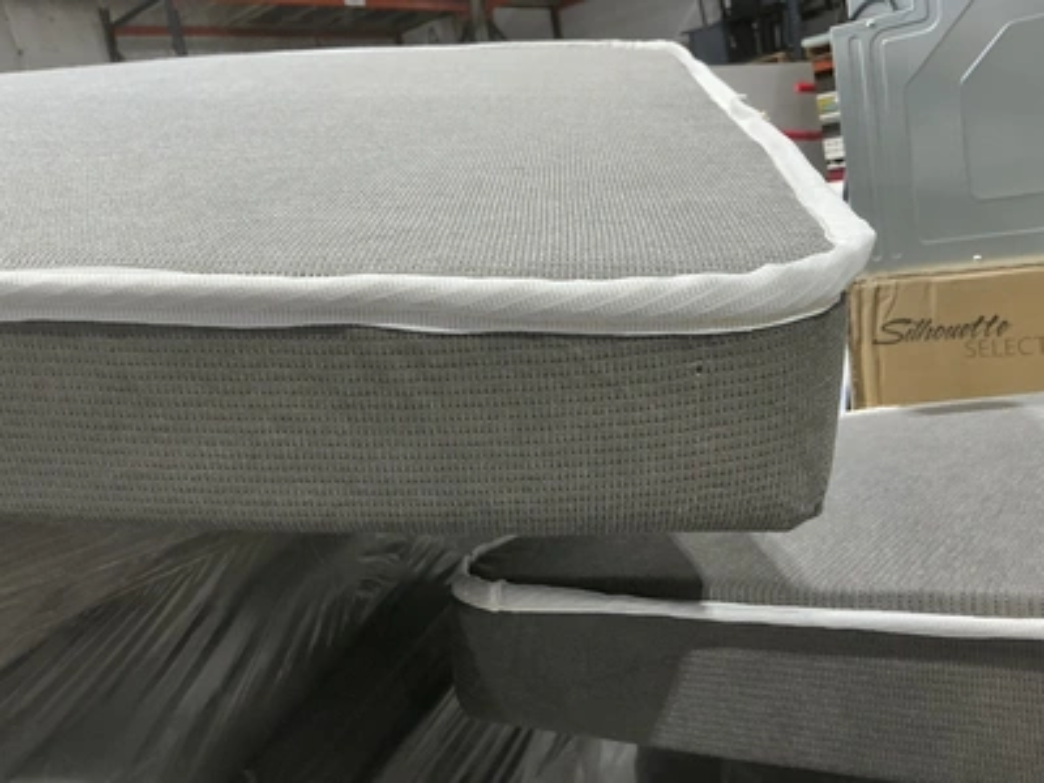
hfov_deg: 63.4
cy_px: 392
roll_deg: +10.0
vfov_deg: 49.7
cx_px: 522
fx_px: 844
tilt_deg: -11.1
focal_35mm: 28
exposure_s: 1/60
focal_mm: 3
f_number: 1.8
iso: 125
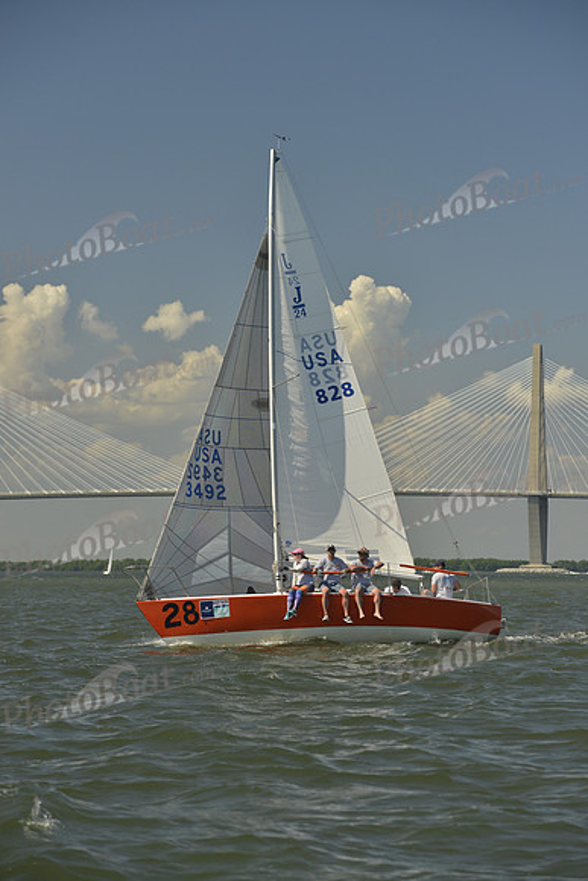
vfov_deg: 19.5
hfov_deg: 13.0
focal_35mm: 105
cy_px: 440
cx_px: 294
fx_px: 2571
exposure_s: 1/1250
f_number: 5.6
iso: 280
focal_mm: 105
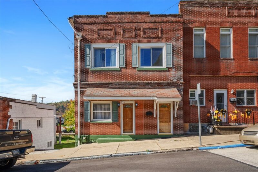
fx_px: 140
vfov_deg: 63.2
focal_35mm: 20
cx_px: 129
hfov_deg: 85.4
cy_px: 86
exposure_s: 1/160
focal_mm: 19.5
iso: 400
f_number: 8
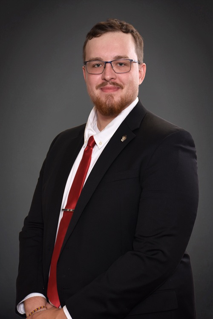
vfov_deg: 27.0
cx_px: 106
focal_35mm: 75
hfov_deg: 18.2
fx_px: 666
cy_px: 160
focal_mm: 50
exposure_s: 1/200
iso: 500
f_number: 5.6
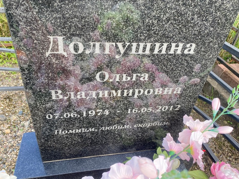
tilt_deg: -38.0
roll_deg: -4.0
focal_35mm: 26
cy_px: 90
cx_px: 120
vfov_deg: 53.1
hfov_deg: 67.3
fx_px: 180
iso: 32
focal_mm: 4.25
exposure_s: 1/283
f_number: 1.8
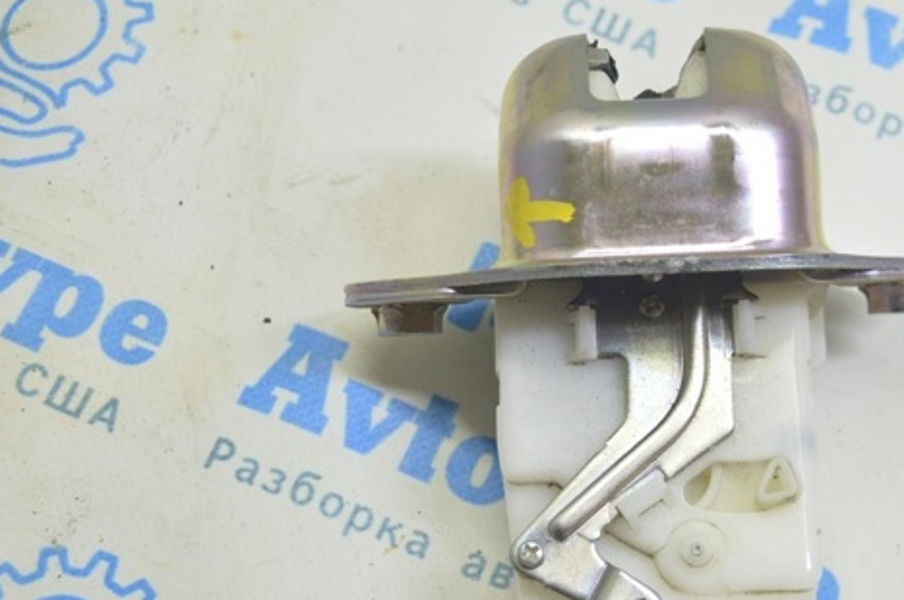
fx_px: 1856
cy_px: 345
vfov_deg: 18.4
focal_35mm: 74
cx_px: 606
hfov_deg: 27.2
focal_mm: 36
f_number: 5.6
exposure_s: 1/20
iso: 400
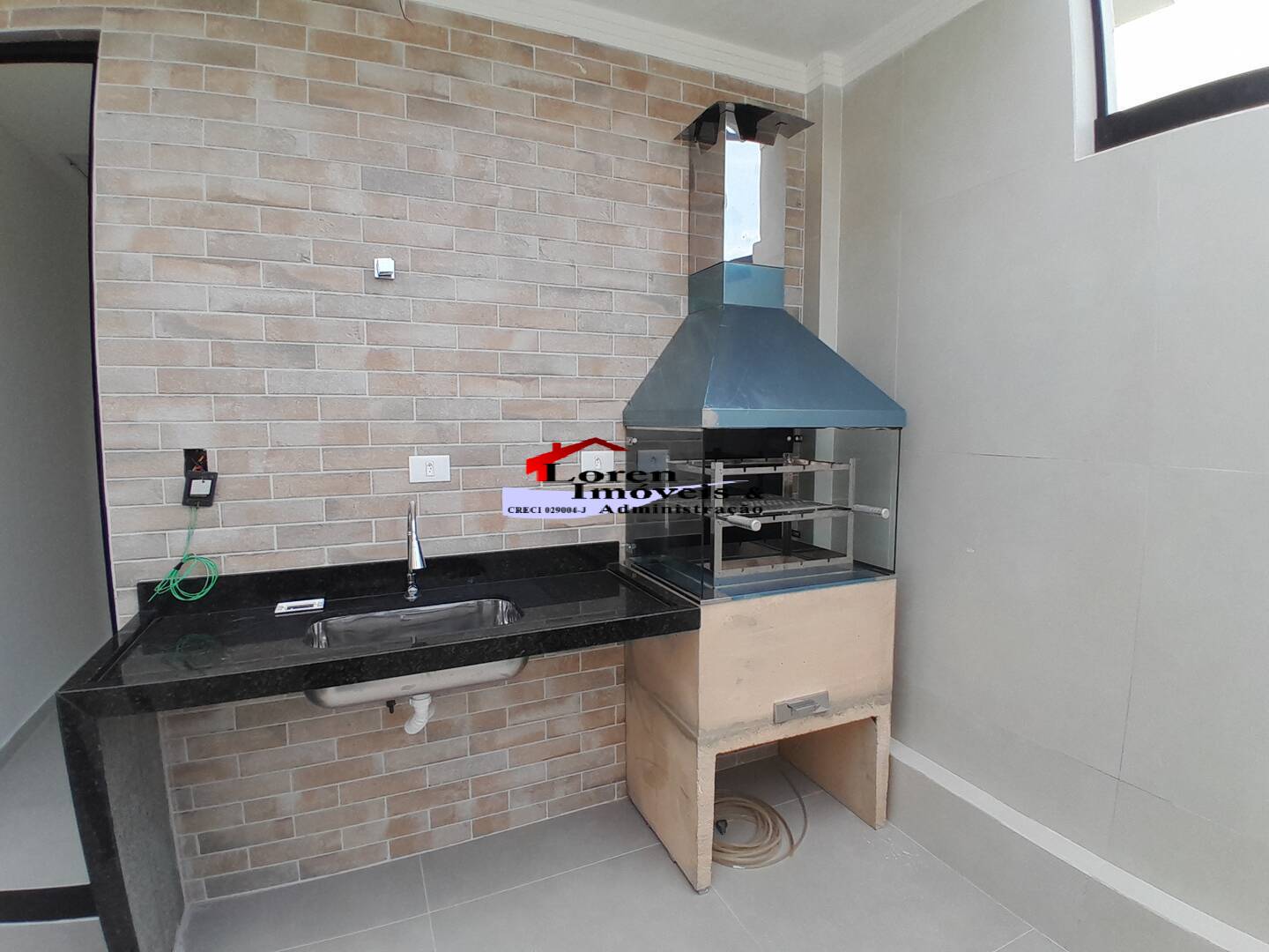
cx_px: 634
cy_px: 476
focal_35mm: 17
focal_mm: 1.46
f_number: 2.2
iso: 40
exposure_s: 1/452
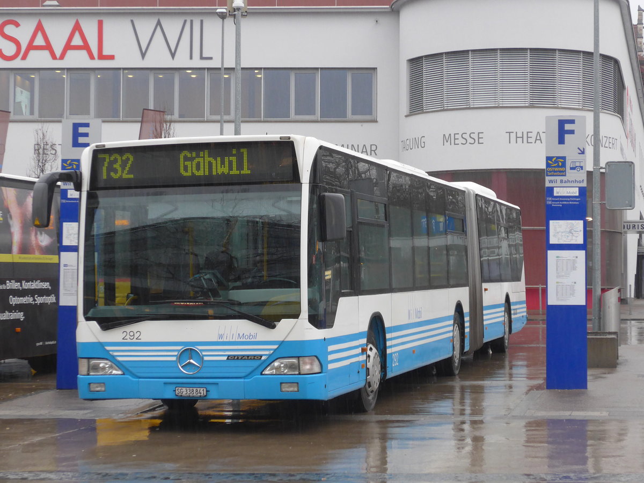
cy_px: 242
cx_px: 322
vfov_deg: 17.2
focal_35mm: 86
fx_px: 1600
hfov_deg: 22.8
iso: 400
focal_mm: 17
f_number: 4.5
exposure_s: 1/60
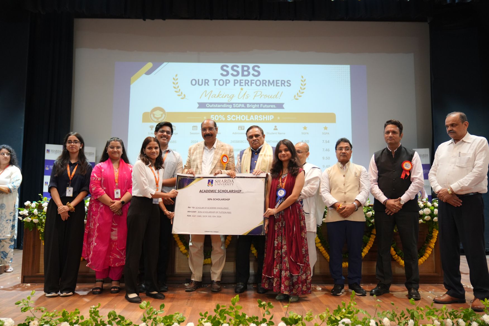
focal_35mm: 30
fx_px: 407
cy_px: 163
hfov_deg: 61.9
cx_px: 244
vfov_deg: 43.6
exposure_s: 1/125
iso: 3200
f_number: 2.8
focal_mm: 30
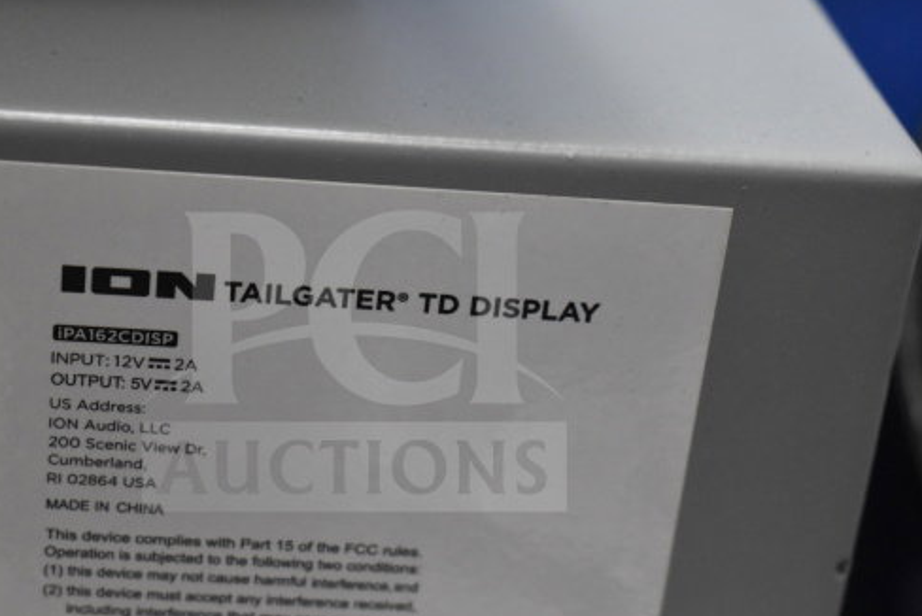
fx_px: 2306
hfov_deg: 22.6
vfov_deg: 15.2
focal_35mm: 90
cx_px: 353
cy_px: 362
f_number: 5.3
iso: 3200
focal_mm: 48
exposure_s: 1/80
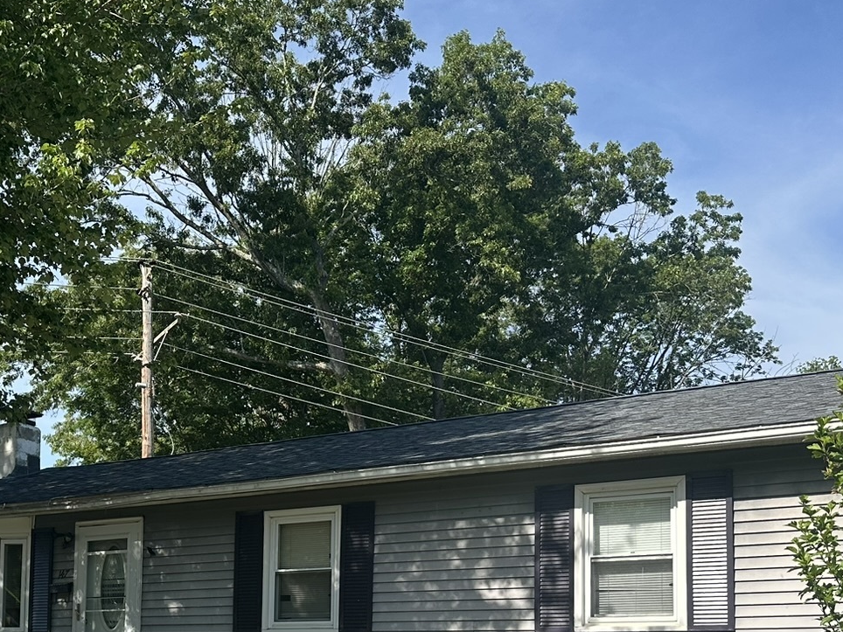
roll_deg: -1.9
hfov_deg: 36.2
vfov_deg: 27.4
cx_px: 166
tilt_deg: +4.4
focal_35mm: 51
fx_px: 1242
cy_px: 581
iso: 80
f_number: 1.78
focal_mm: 6.86
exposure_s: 1/2809
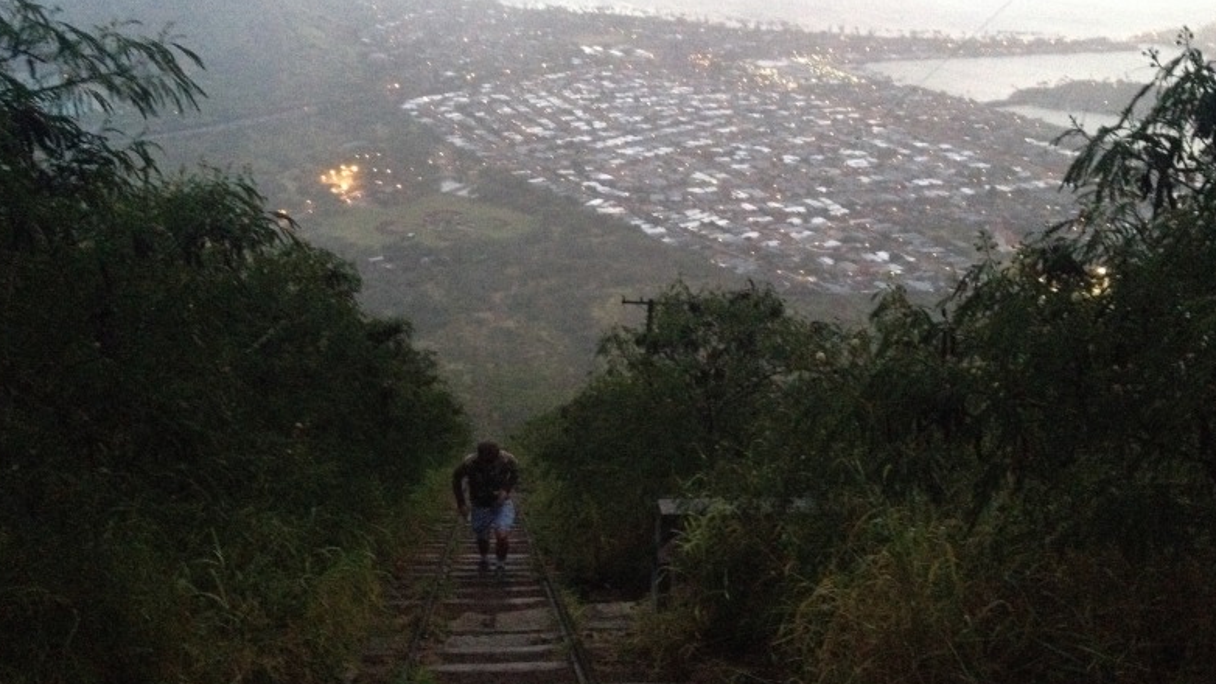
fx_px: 1258
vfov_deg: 30.4
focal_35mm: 39
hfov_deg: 51.6
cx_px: 602
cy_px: 351
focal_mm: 4.28
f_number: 2.4
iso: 800
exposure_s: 1/15
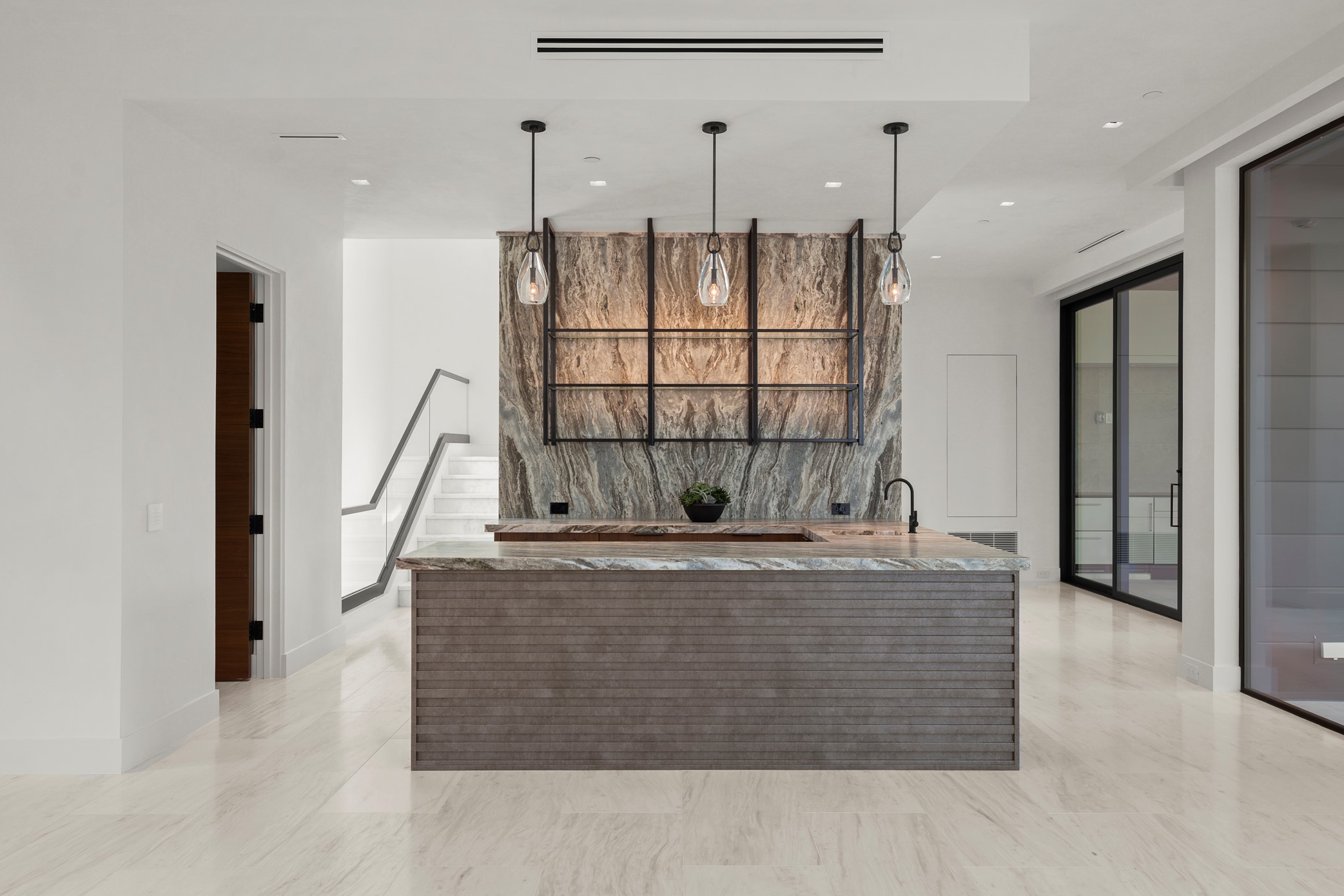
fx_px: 933
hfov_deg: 71.5
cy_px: 443
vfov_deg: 51.3
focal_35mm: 25
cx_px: 692
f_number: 7.1
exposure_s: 1/8
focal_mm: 24
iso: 100
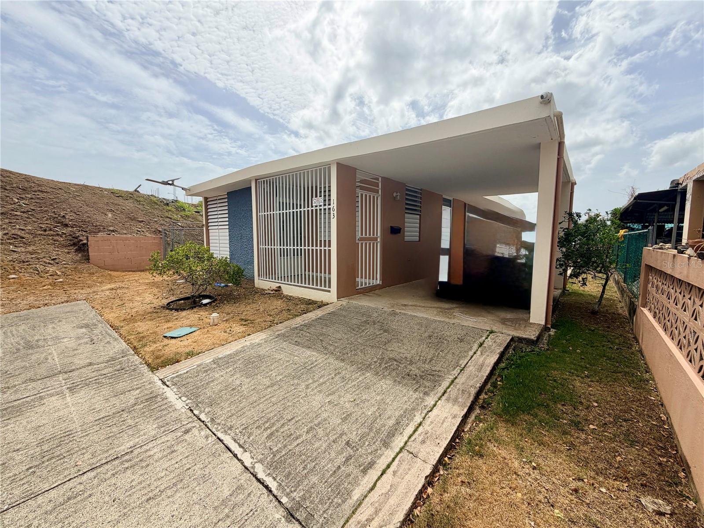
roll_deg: +0.9
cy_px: 264
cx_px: 352
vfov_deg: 85.7
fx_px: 285
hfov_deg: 102.1
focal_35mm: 14
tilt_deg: -6.2
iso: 20
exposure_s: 1/1497
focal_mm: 2.22
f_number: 2.2
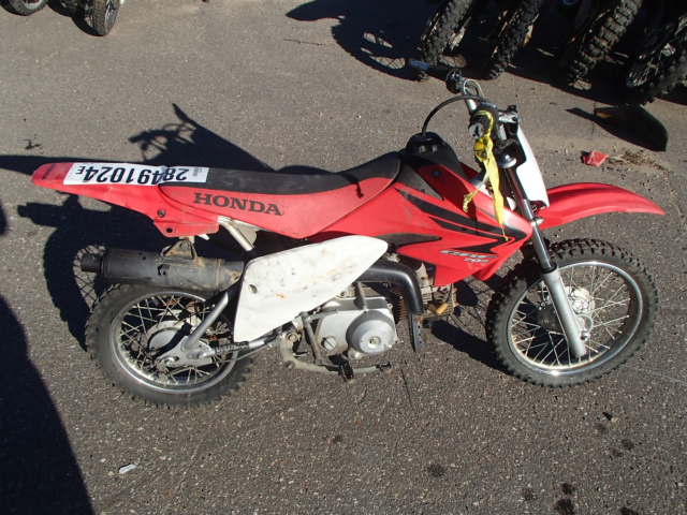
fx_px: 556
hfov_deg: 63.4
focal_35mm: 28
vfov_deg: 49.7
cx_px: 344
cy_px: 258
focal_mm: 5
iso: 100
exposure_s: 1/125
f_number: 11
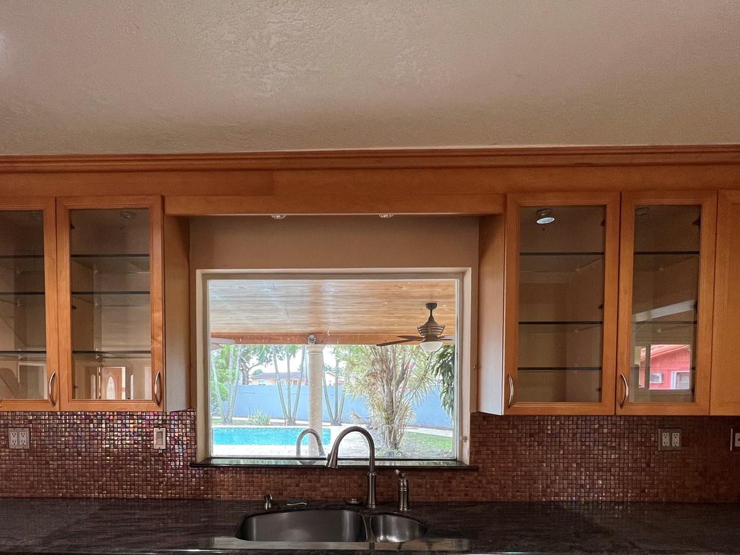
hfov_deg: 84.3
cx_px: 326
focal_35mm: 19
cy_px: 403
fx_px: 406
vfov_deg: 65.3
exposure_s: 1/120
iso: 160
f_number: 1.8
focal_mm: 1.57
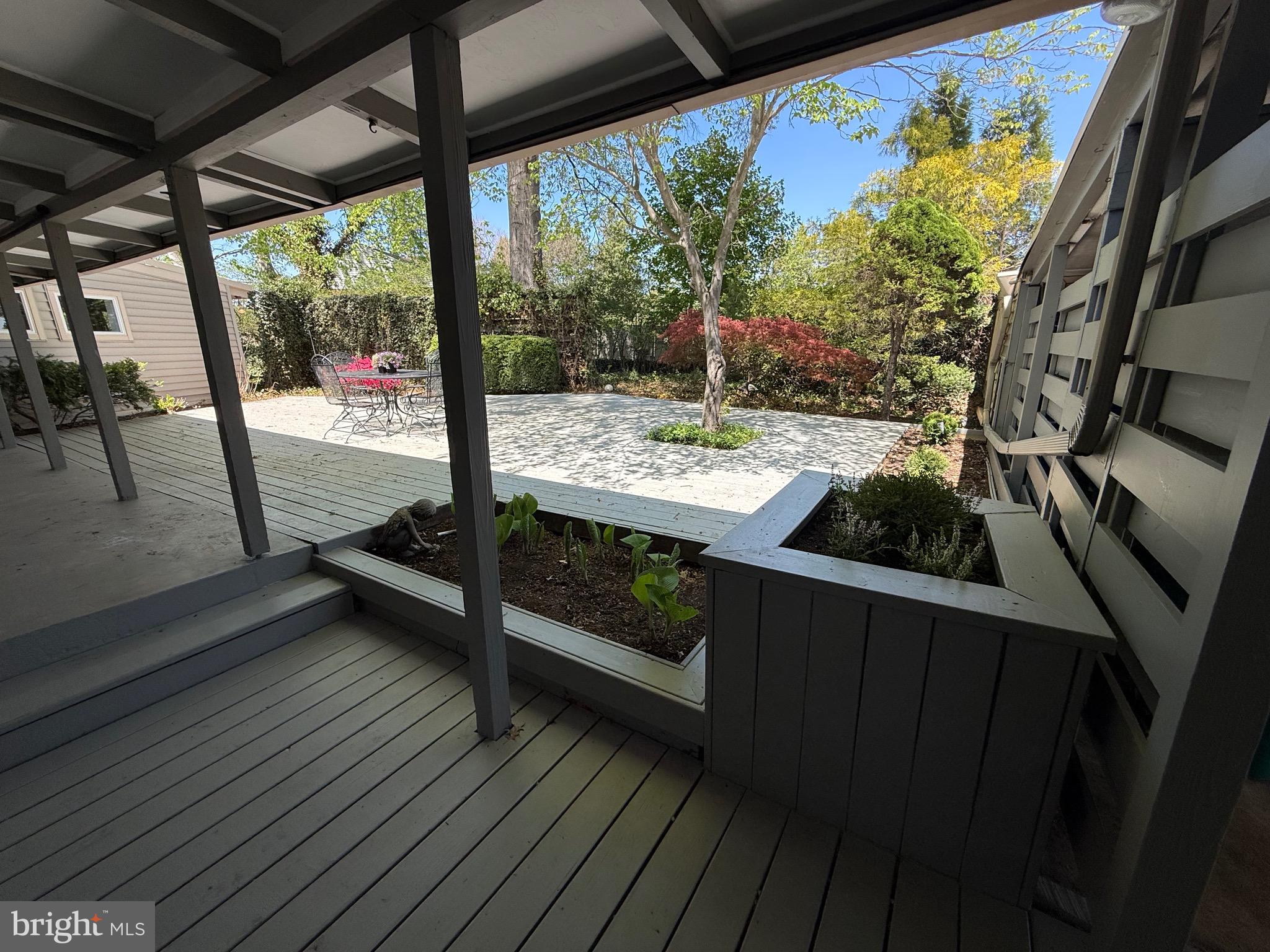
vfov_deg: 85.7
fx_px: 514
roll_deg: +1.2
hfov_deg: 102.1
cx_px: 635
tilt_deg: -12.7
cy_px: 476
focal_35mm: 14
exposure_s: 1/502
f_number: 2.2
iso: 64
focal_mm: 2.22
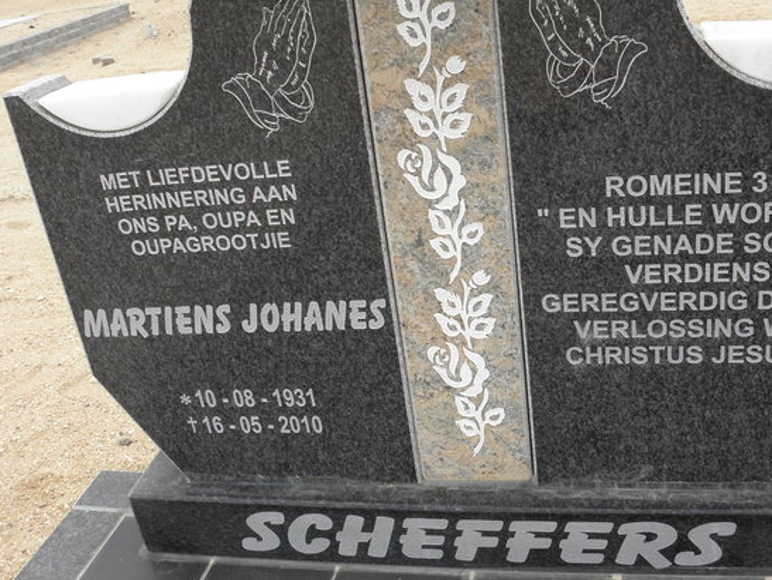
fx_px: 848
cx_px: 435
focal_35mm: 38
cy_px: 253
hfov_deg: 48.8
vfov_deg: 37.7
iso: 64
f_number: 3.5
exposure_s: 1/60
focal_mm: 4.6
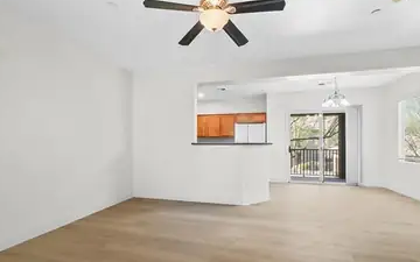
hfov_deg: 94.3
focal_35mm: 17
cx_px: 215
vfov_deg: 67.9
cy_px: 143
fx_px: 195
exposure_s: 1/8
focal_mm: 10
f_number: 8
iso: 400
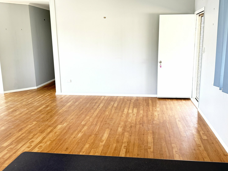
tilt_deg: -10.3
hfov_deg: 58.2
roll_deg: -0.3
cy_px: 76
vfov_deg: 45.4
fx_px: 204
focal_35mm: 31
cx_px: 124
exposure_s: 1/60
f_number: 1.78
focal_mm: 6.76
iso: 250
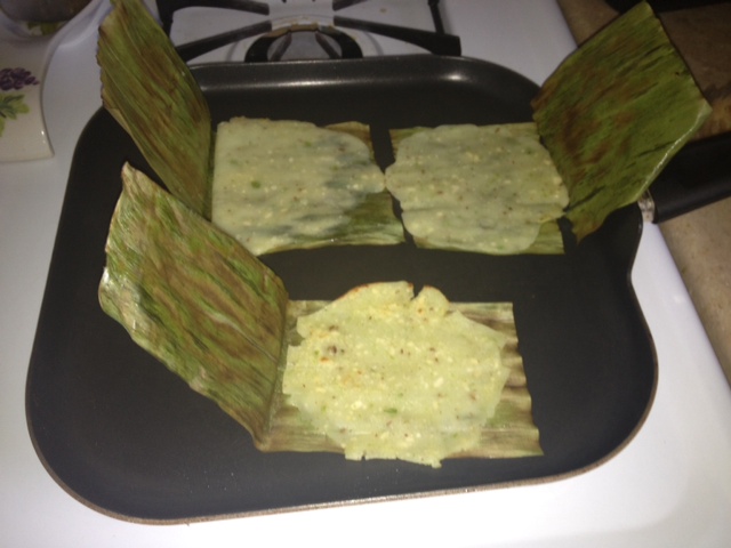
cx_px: 366
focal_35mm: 35
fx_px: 739
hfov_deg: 52.6
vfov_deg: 40.7
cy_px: 274
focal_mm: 4.28
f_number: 2.4
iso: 80
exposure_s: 1/20
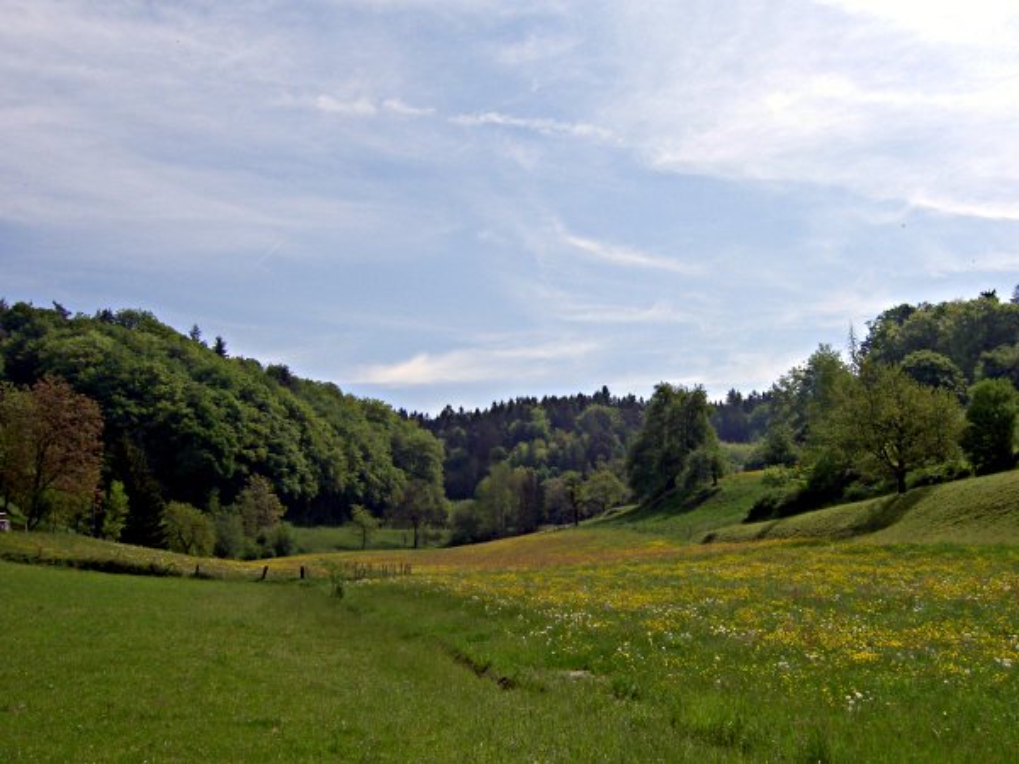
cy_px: 382
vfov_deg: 41.8
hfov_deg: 54.0
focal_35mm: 34
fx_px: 1001
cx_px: 510
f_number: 4.7
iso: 50
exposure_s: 1/800
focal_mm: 5.6
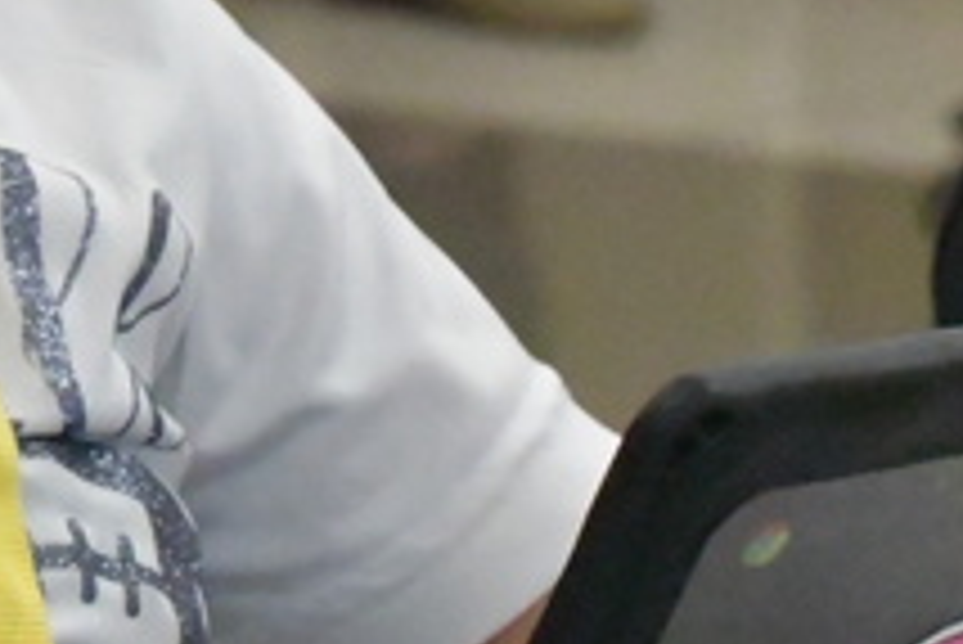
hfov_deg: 3.2
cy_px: -52
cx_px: 54
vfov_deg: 2.1
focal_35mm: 646
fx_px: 17292
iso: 20000
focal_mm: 90
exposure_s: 1/320
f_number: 10
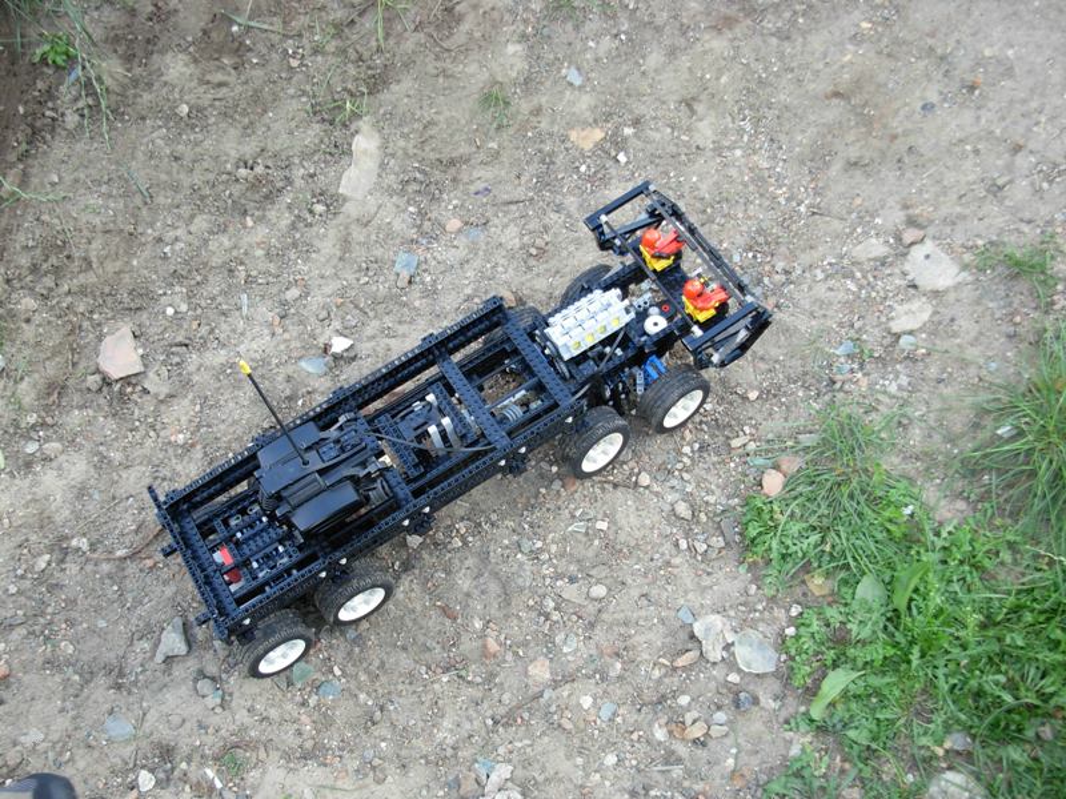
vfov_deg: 37.7
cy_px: 400
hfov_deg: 49.0
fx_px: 1170
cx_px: 533
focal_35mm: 38
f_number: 2.9
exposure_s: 1/104
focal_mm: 6.3
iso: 79
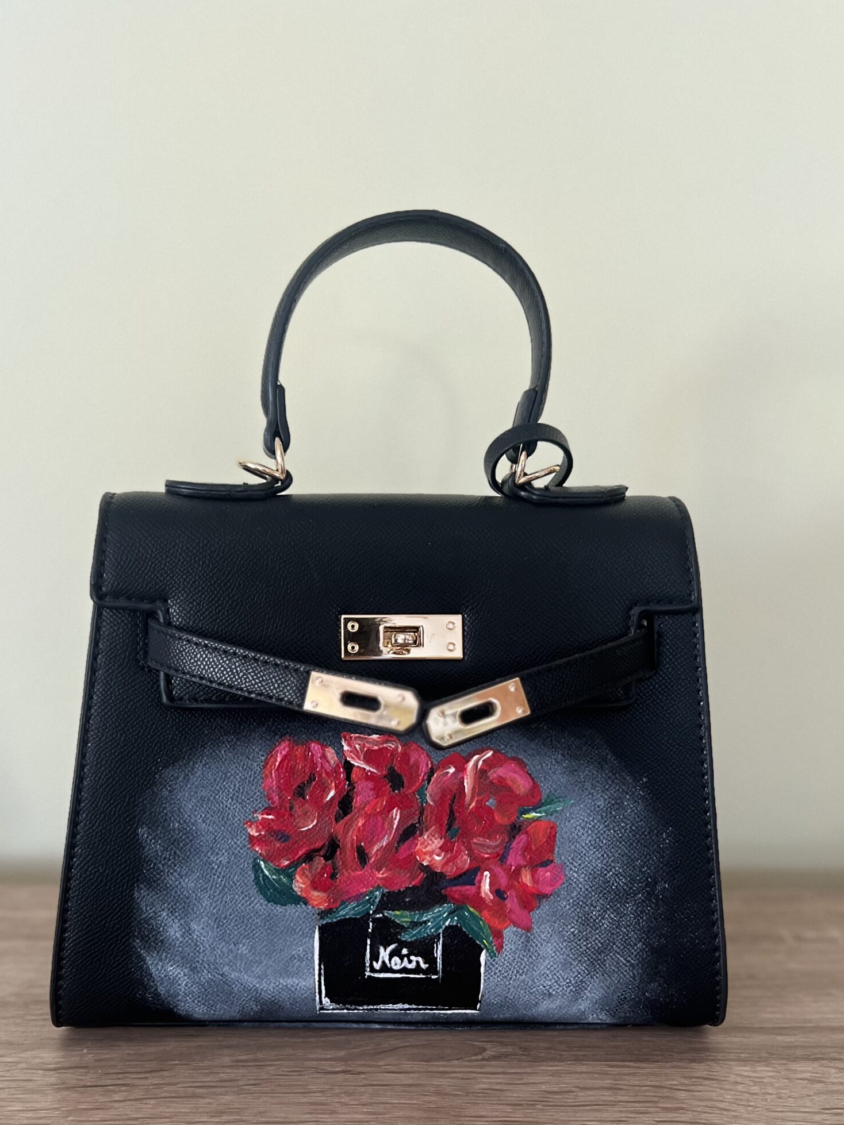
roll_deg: -0.9
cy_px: 716
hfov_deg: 41.8
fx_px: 1106
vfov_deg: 53.3
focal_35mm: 34
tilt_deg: -16.1
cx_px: 390
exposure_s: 1/55
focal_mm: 5.7
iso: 500
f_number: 1.5
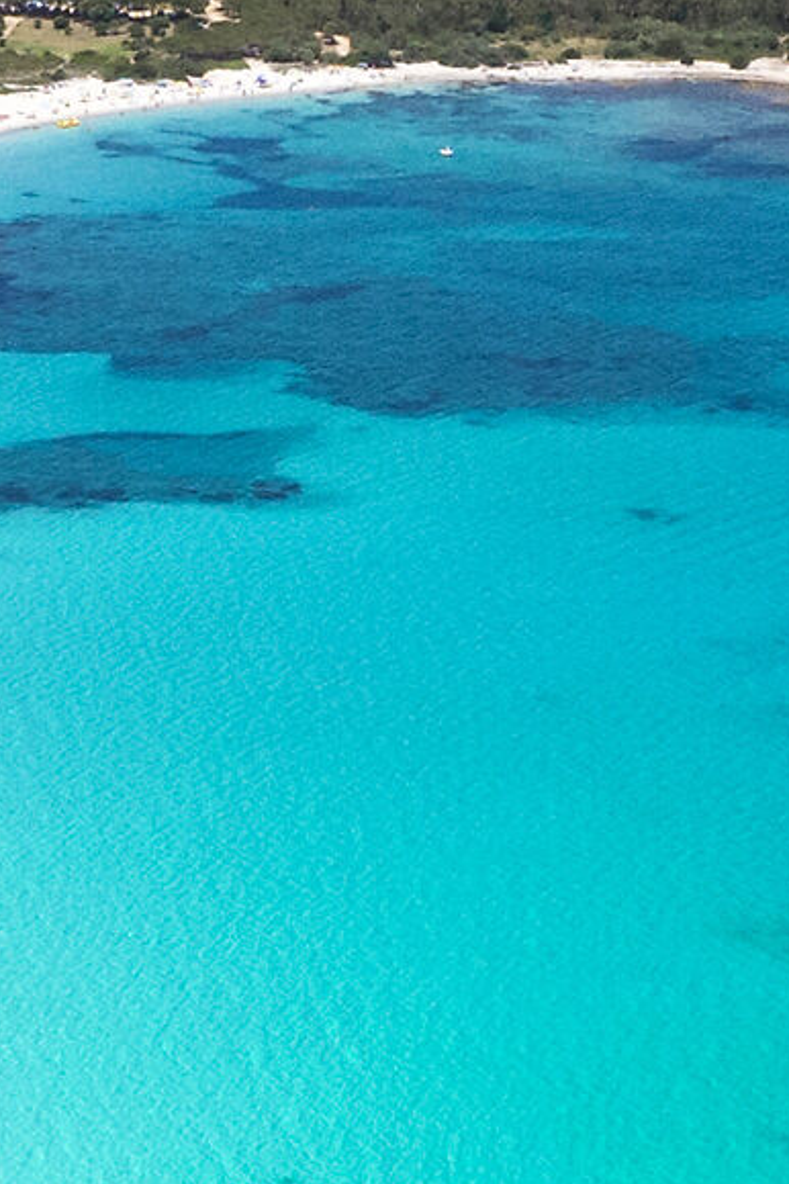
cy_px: 391
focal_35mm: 112
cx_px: 343
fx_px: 3682
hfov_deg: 12.2
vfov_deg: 18.2
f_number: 8
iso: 250
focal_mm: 18
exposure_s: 1/250
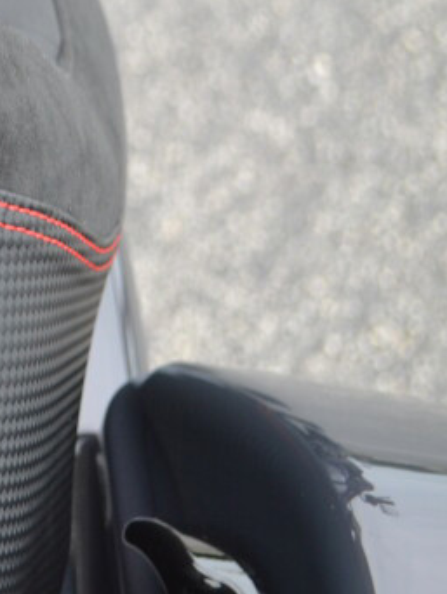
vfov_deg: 10.8
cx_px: -583
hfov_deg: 7.7
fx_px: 3130
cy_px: 10
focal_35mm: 182
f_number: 5.3
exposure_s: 1/125
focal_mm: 36
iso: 400
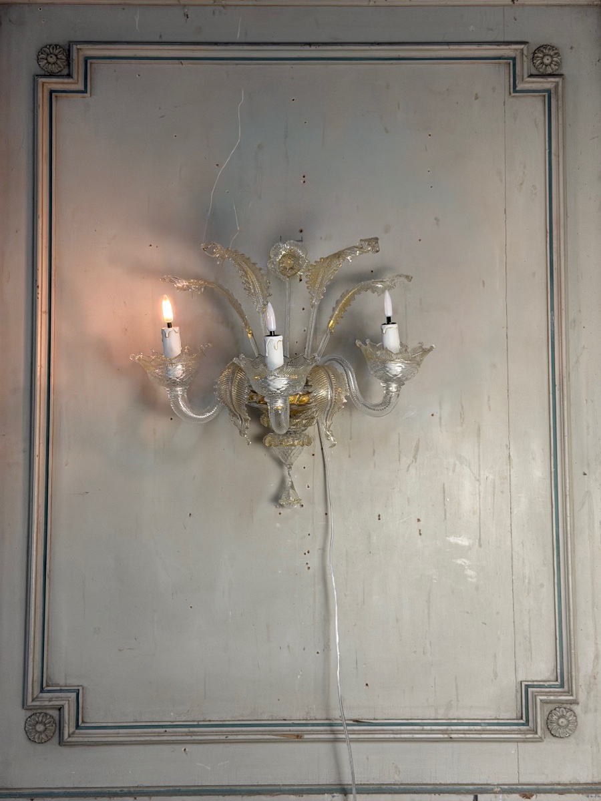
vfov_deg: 39.7
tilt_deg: +5.9
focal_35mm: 48
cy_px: 400
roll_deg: +0.8
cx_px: 300
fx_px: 1111
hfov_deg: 30.3
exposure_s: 1/100
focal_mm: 6.76
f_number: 1.78
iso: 100
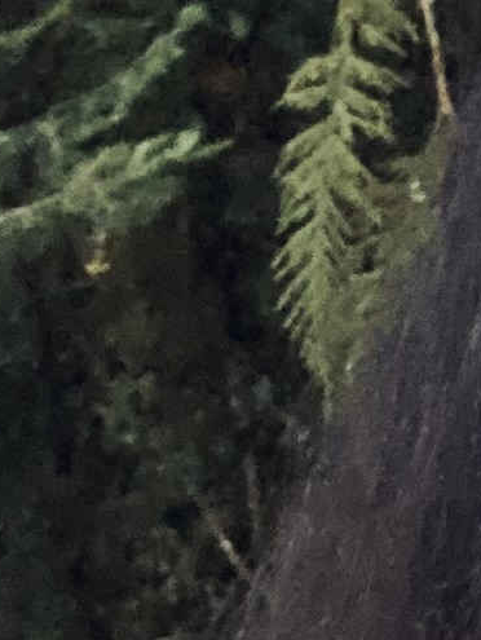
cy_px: 1179
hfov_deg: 7.5
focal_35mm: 187
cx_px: 1126
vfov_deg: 10.0
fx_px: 3460
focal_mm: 2.71
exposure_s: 1/49
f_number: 2.2
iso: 400
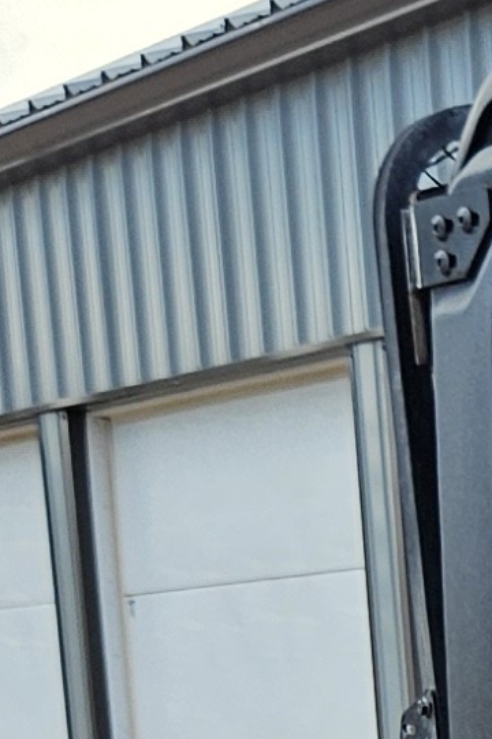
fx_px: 3633
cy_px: 1611
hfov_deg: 6.6
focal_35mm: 177
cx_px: 1784
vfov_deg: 10.4
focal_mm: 5.4
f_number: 1.8
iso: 25
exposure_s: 1/500
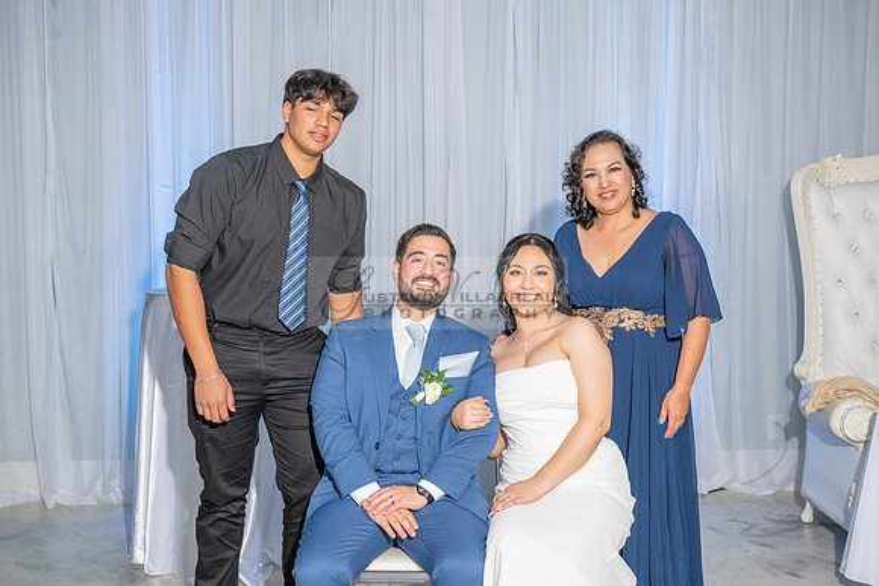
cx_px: 440
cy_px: 293
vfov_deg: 29.9
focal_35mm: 45
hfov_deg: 43.6
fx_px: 1099
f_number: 5.6
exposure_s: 1/160
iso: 800
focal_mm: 45
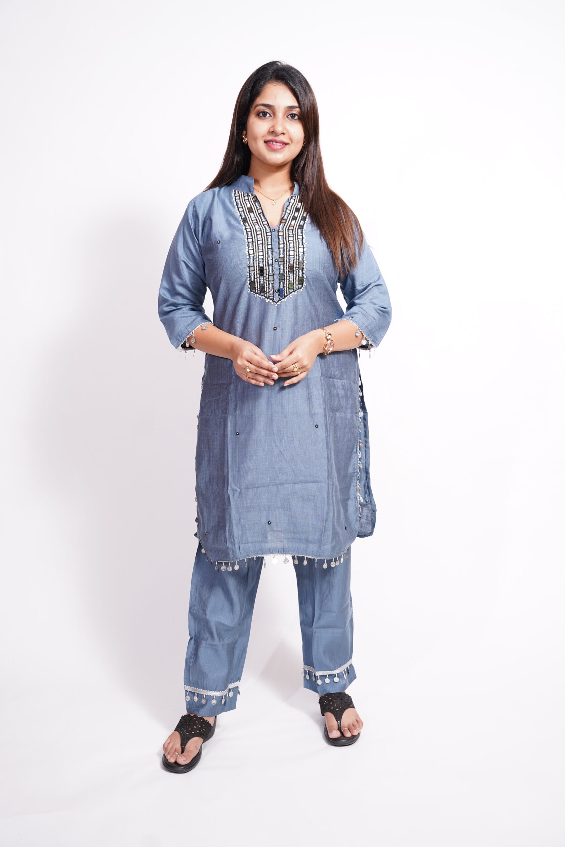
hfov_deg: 32.8
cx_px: 282
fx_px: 960
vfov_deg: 47.6
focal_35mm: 41
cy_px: 424
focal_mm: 40.8
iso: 640
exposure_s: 1/50
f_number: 4
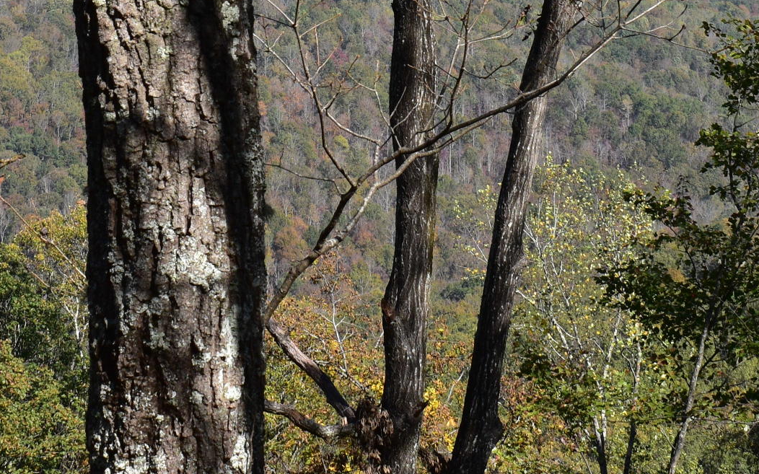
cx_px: 320
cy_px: -161
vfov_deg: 10.1
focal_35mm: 126
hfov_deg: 16.5
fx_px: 2615
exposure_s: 1/400
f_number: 11
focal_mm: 29
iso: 400
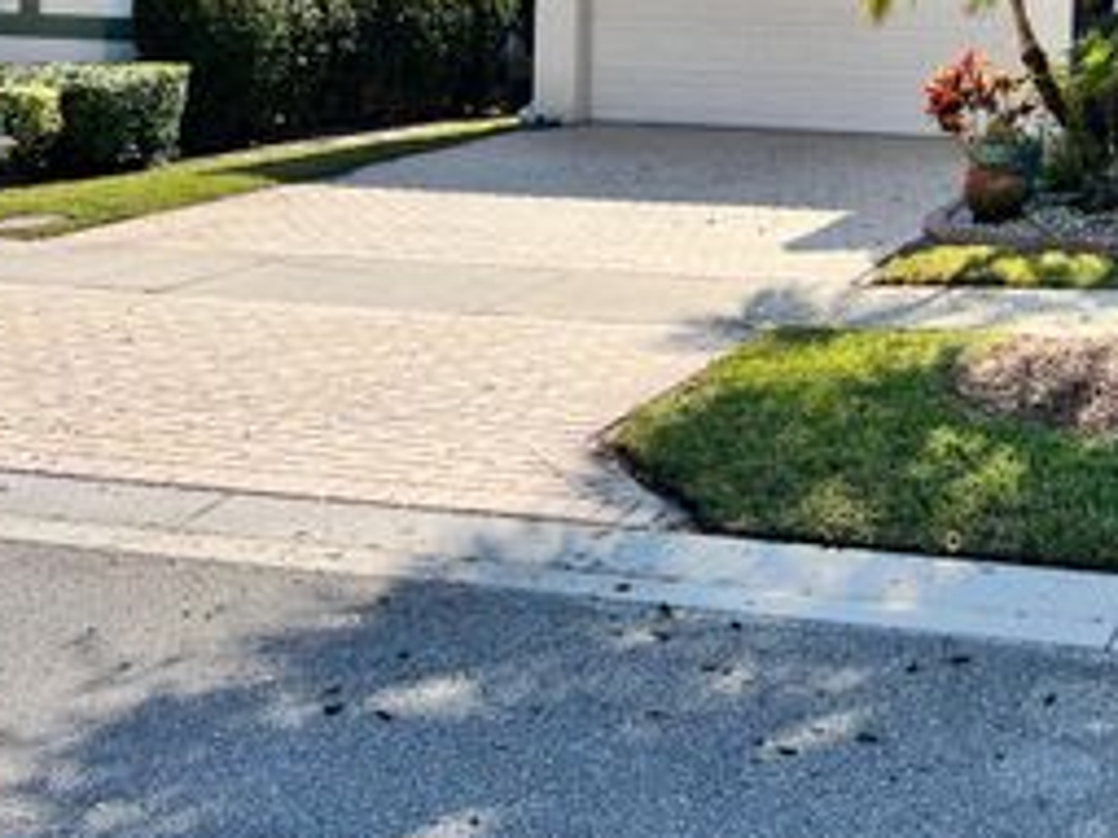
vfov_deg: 27.2
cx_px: 1030
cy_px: 42
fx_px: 1646
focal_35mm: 51
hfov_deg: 35.1
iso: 50
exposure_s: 1/2762
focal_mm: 5.7
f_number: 1.5
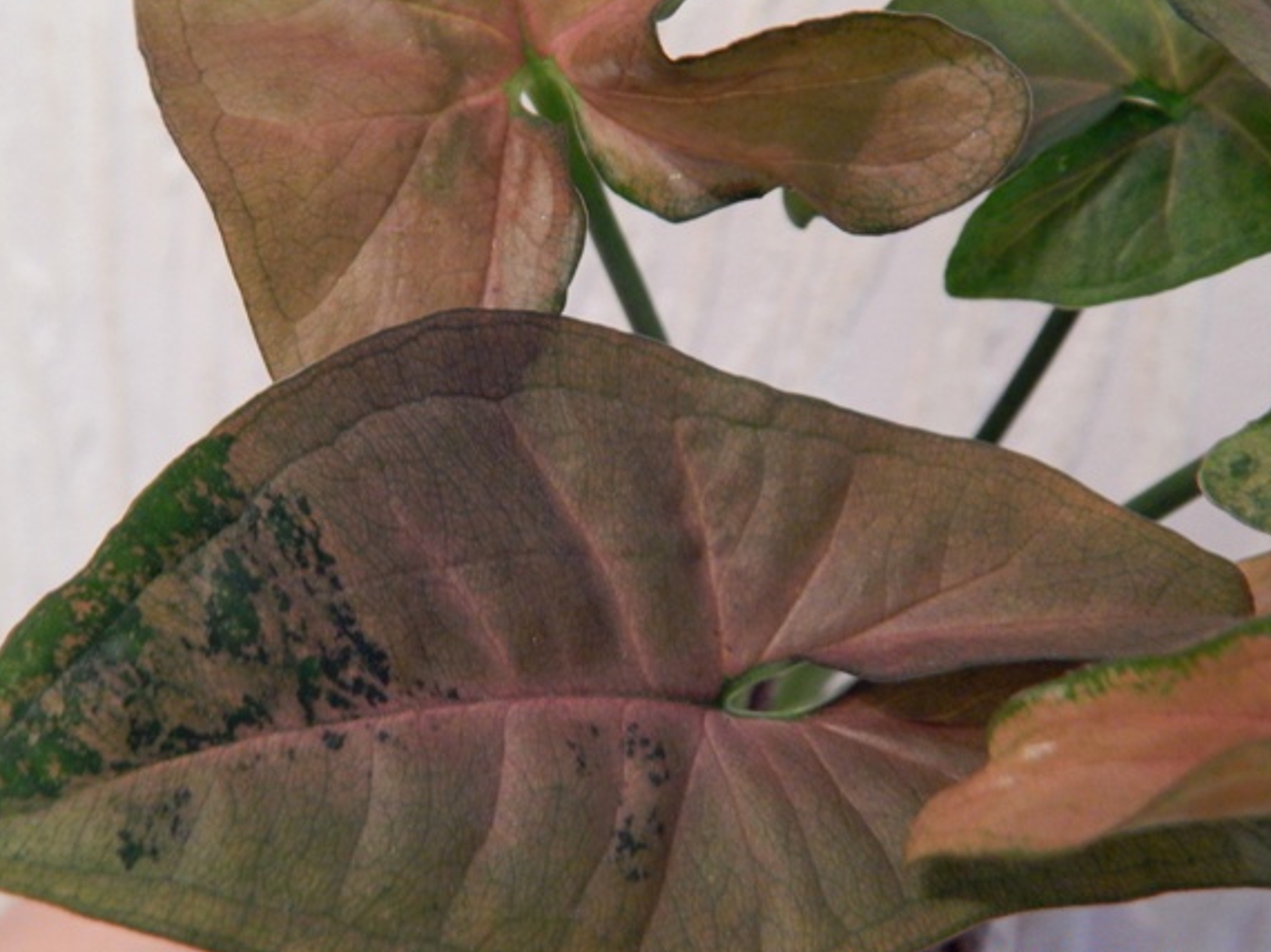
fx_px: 1578
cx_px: 540
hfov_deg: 43.7
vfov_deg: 33.6
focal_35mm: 43
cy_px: 518
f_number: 3.3
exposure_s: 1/15
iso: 400
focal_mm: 6.1
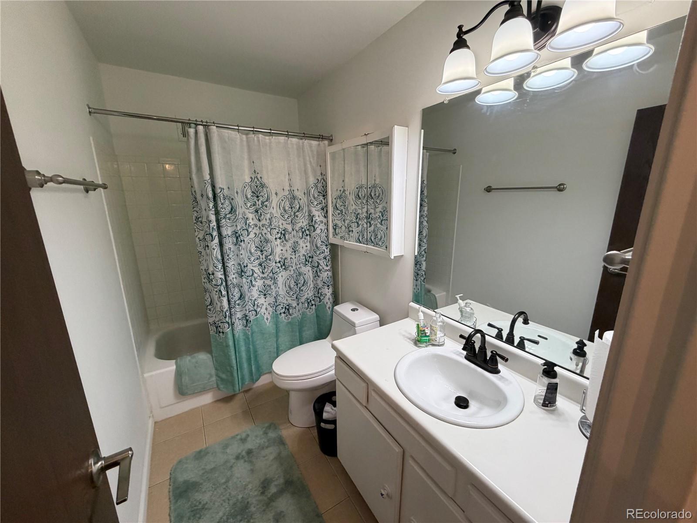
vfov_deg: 85.7
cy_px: 262
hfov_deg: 102.1
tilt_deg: -14.3
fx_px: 282
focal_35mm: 14
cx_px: 348
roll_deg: +1.5
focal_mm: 2.22
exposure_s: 1/120
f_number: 2.2
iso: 250
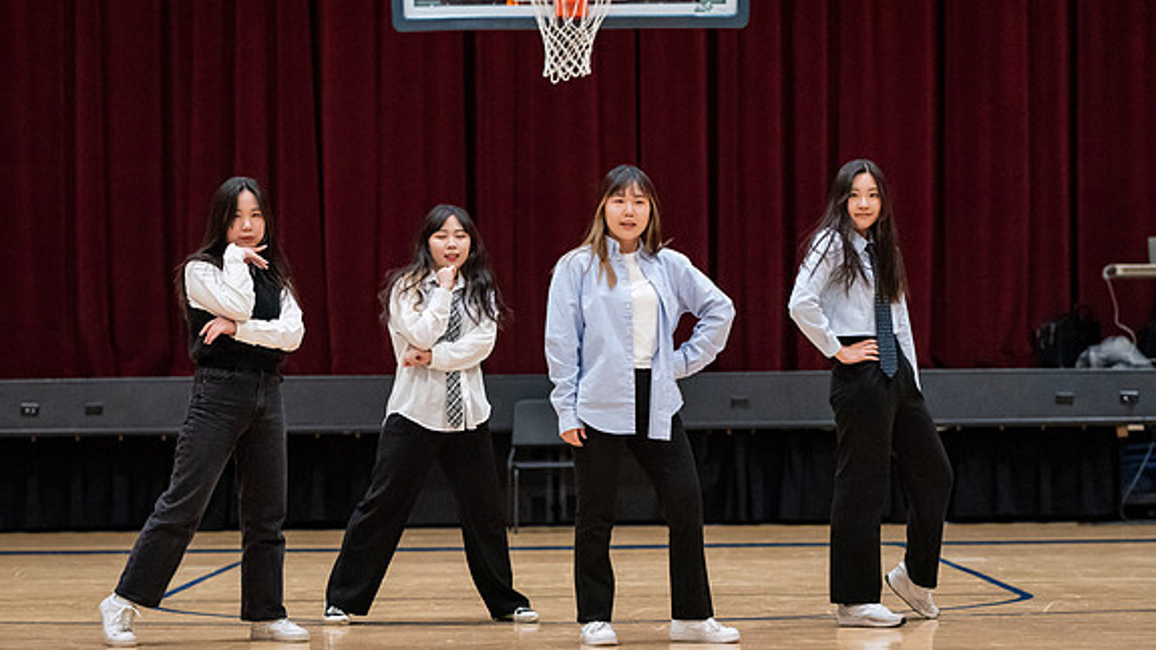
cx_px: 574
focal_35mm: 126
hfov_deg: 17.0
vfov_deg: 9.6
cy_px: 354
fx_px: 3861
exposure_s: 1/400
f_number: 2.8
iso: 4000
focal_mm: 92
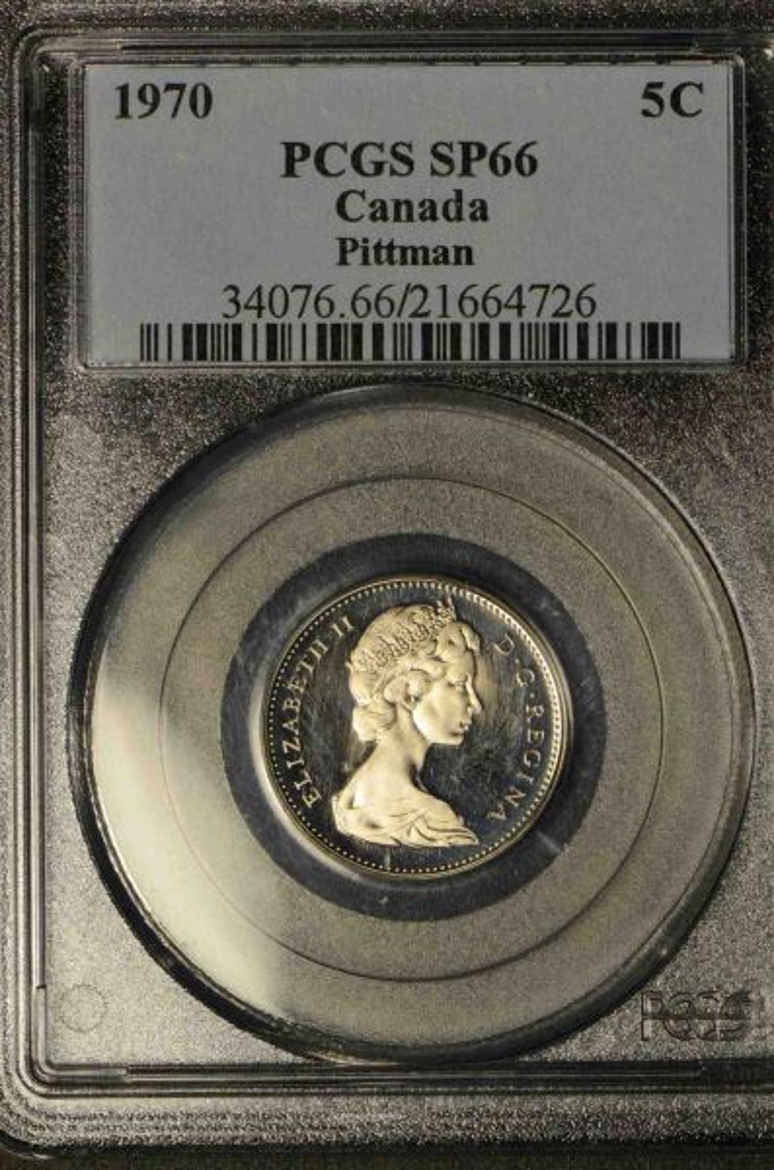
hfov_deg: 8.7
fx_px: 5106
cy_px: 585
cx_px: 387
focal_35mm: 158
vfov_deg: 13.1
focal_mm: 105
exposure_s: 1/3
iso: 100
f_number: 14
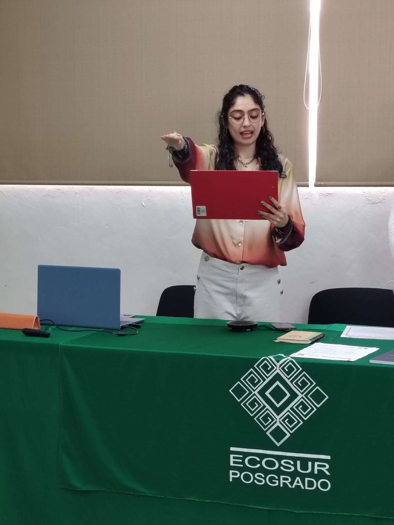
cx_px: 197
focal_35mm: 73
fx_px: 1108
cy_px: 262
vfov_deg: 26.7
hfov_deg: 20.2
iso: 541
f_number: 1.75
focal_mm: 5.25
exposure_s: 1/30
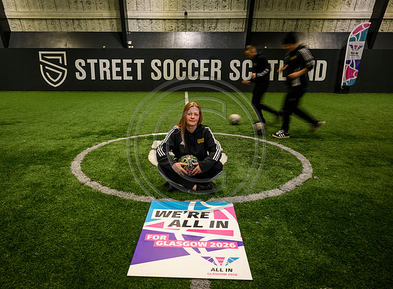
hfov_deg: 65.4
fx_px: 305
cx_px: 181
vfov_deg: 50.6
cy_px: 137
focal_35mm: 27
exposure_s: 1/25
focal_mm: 24
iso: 500
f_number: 5.6
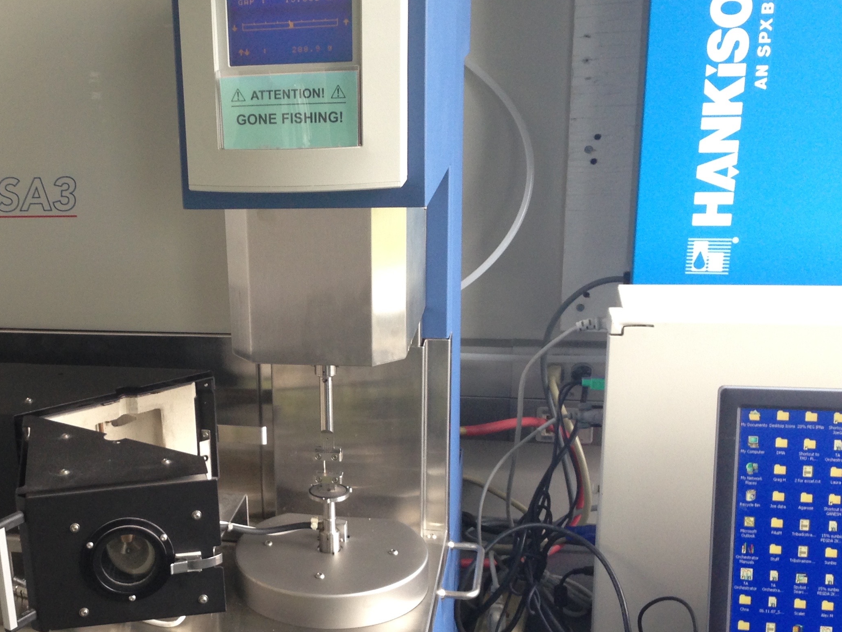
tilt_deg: -20.9
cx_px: 179
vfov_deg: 28.0
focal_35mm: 52
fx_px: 1265
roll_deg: +5.0
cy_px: 388
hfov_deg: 35.7
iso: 80
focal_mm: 4.12
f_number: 2.4
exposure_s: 1/20
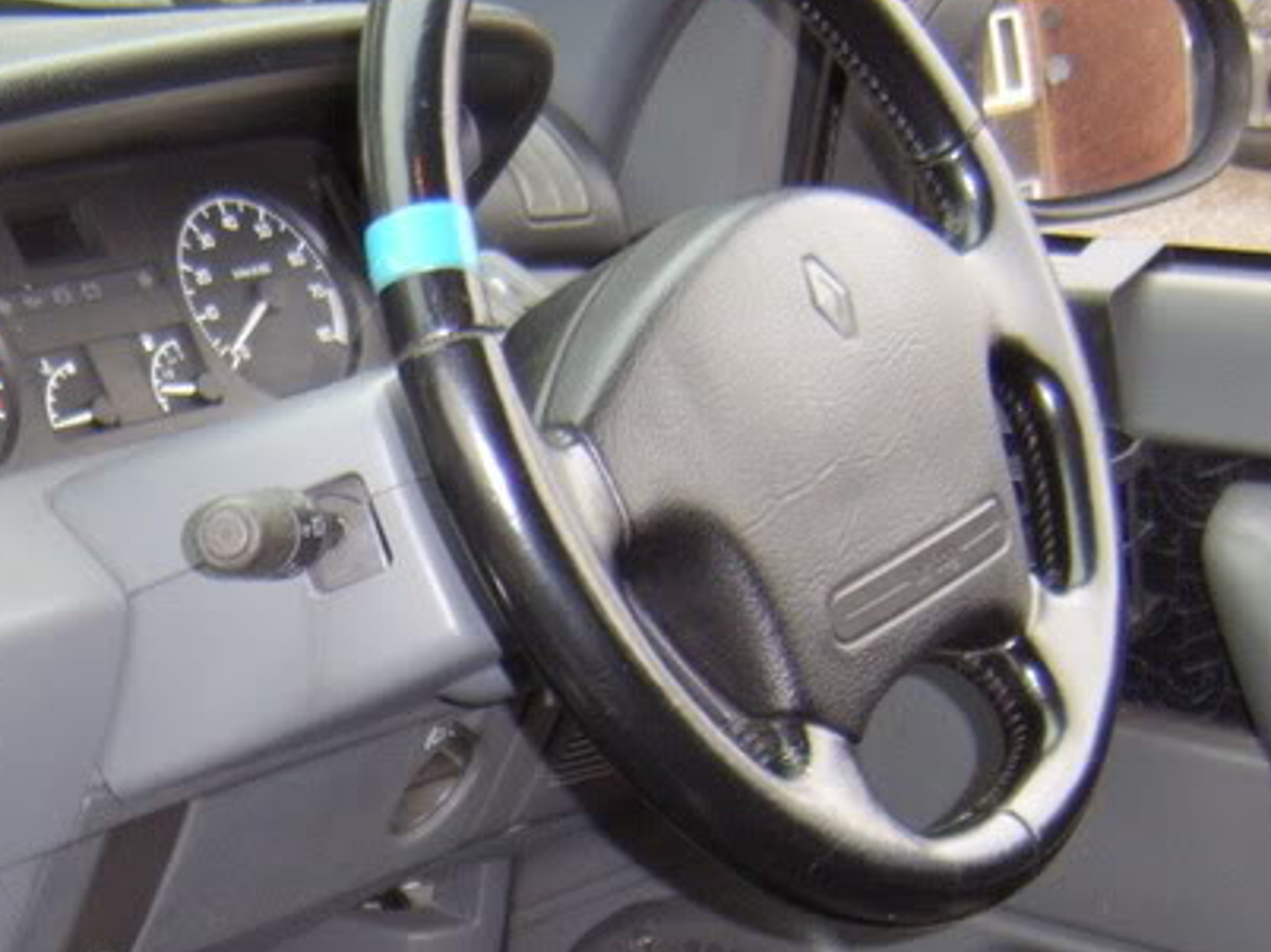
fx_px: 2899
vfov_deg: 18.2
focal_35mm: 79
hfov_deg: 23.8
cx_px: 54
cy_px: 914
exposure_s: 1/30
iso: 141
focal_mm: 8.1
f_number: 2.7
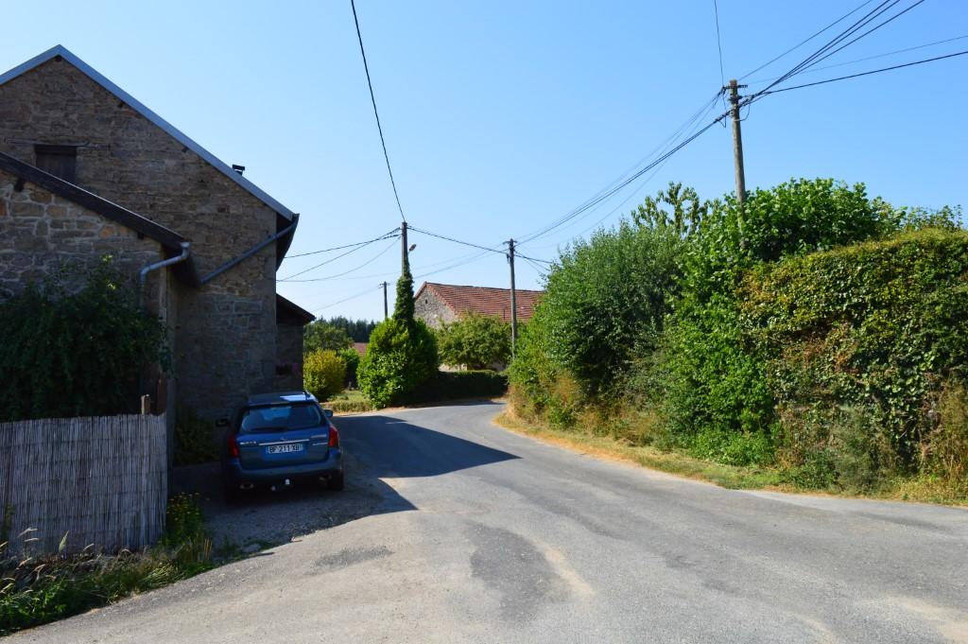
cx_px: 484
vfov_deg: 47.9
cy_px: 322
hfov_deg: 67.4
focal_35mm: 27
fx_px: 725
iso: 400
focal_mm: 18
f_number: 11
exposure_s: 1/500
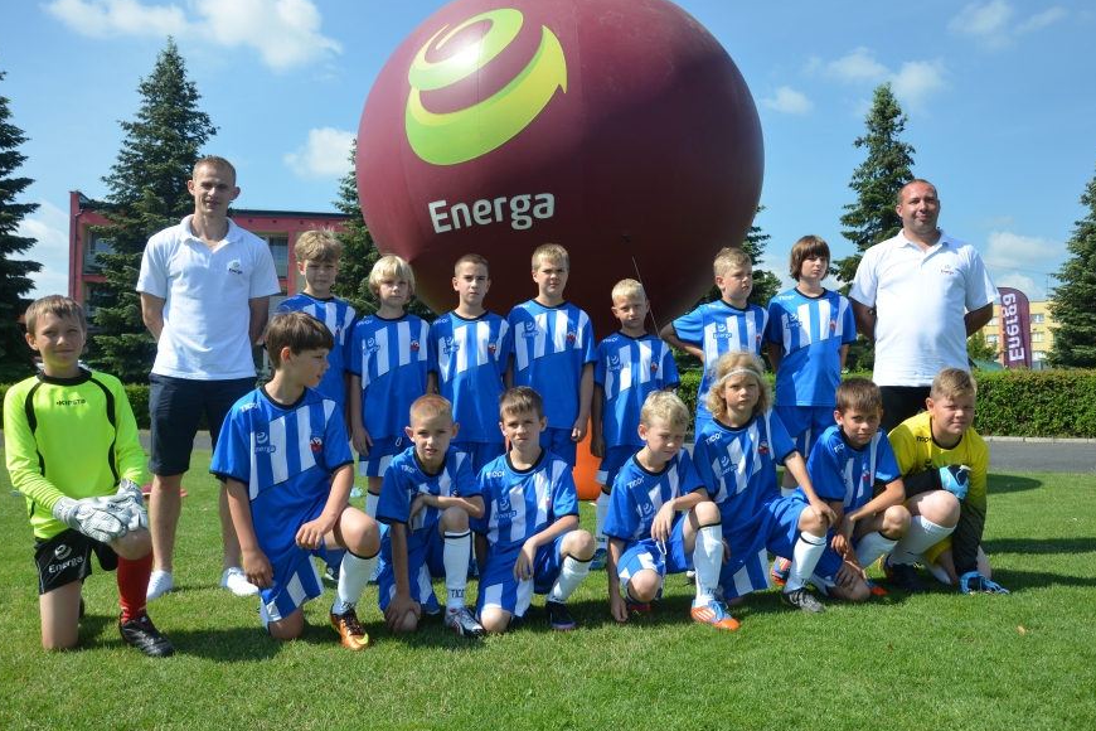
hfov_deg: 57.9
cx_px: 553
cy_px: 368
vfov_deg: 40.5
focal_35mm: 33
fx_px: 990
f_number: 6.3
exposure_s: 1/1600
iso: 400
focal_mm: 21
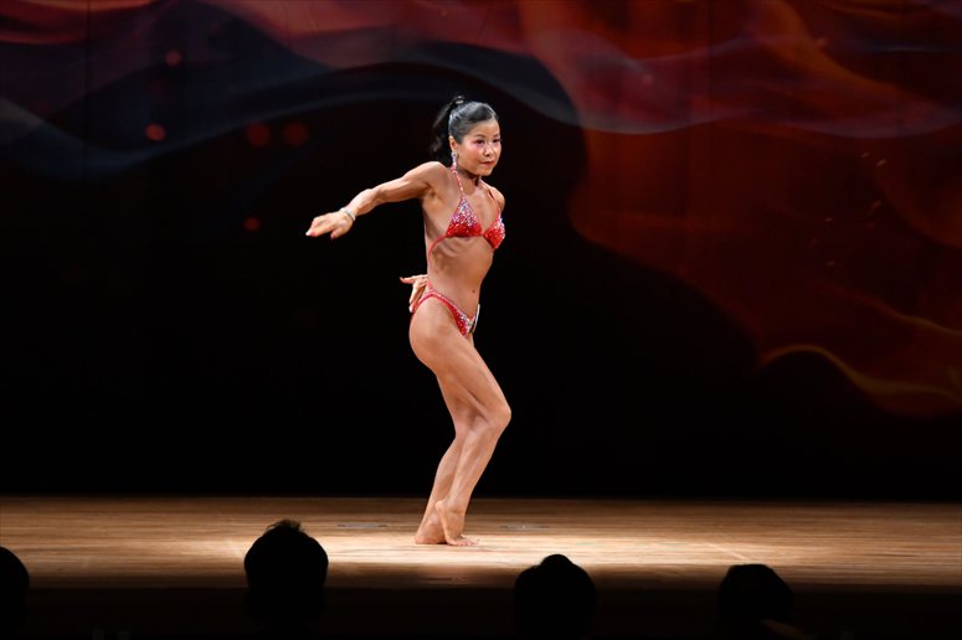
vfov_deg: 6.1
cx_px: 481
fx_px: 6010
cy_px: 320
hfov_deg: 9.2
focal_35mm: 225
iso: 3200
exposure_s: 1/400
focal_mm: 150
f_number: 5.6
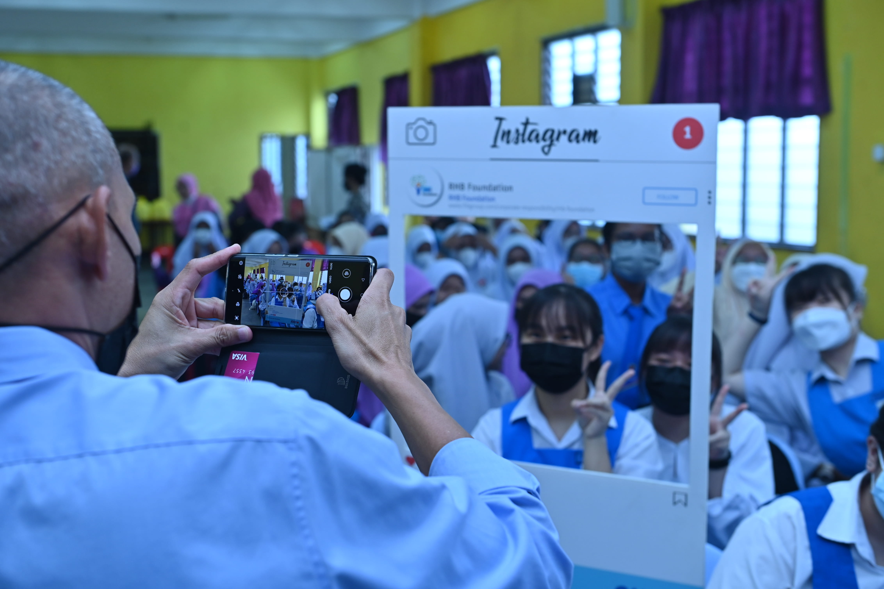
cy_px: 294
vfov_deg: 27.0
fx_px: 1227
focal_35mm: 50
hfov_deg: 39.6
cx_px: 442
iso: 800
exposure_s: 1/125
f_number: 4
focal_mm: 50
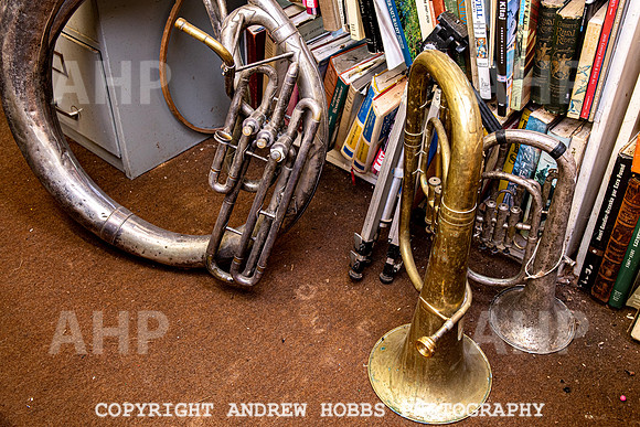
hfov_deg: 46.1
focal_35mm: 42
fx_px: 749
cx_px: 365
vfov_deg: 31.8
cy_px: 188
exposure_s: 1/4
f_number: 5.6
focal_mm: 31
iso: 64
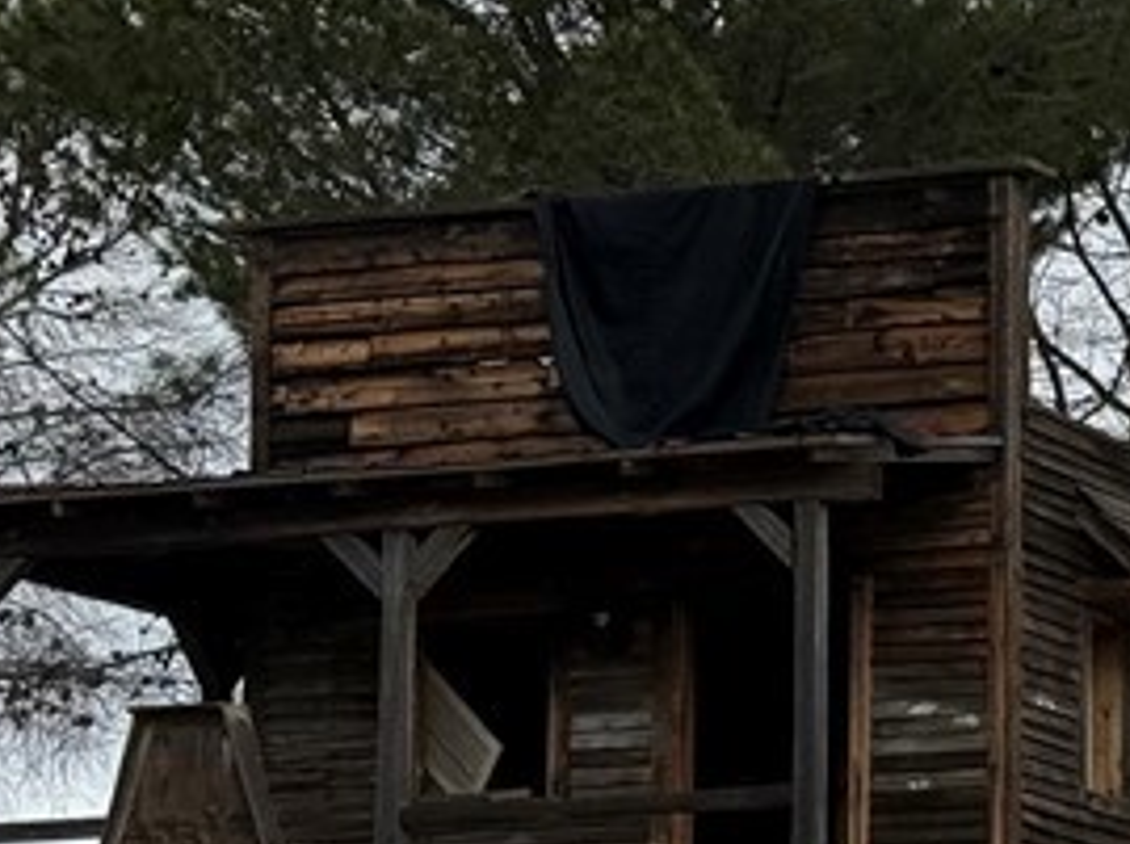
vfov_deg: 8.1
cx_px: 1882
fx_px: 5966
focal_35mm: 183
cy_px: 567
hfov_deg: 10.3
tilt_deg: +7.6
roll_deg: +1.1
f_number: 1.78
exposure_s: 1/4329
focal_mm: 6.76
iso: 64
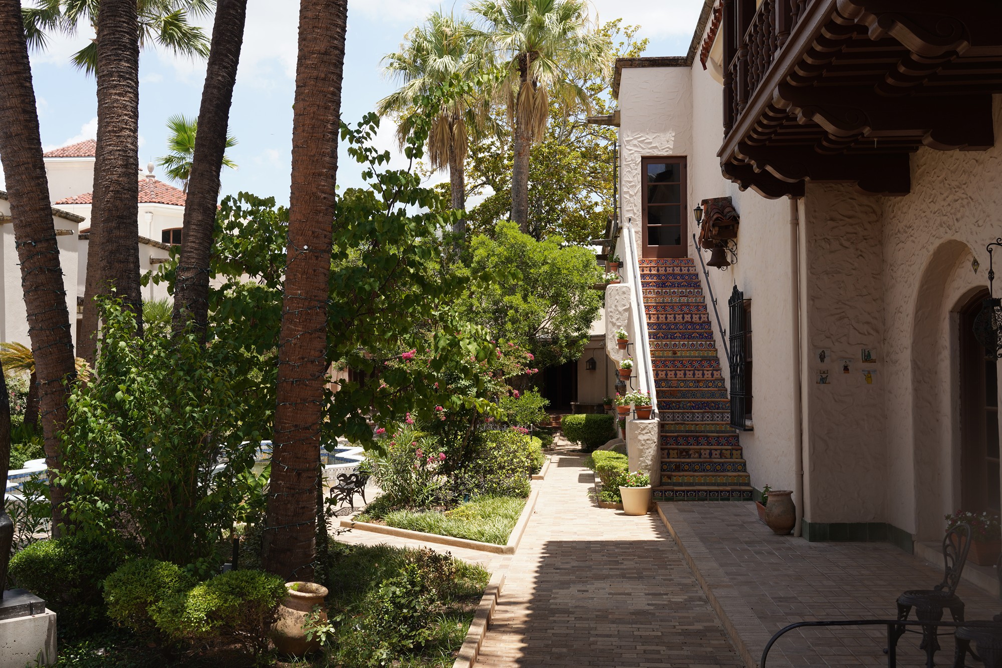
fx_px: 1030
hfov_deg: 51.9
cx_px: 501
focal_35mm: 37
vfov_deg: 36.0
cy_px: 334
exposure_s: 1/100
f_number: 10
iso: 100
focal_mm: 37
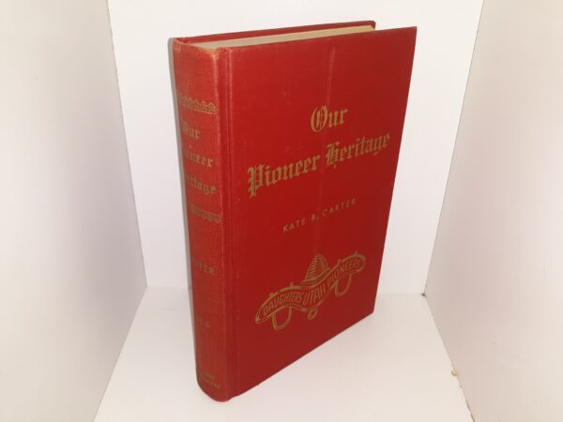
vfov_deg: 49.7
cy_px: 211
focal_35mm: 28
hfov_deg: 63.4
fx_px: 455
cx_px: 282
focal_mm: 3.7
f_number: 1.7
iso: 40
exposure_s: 1/100
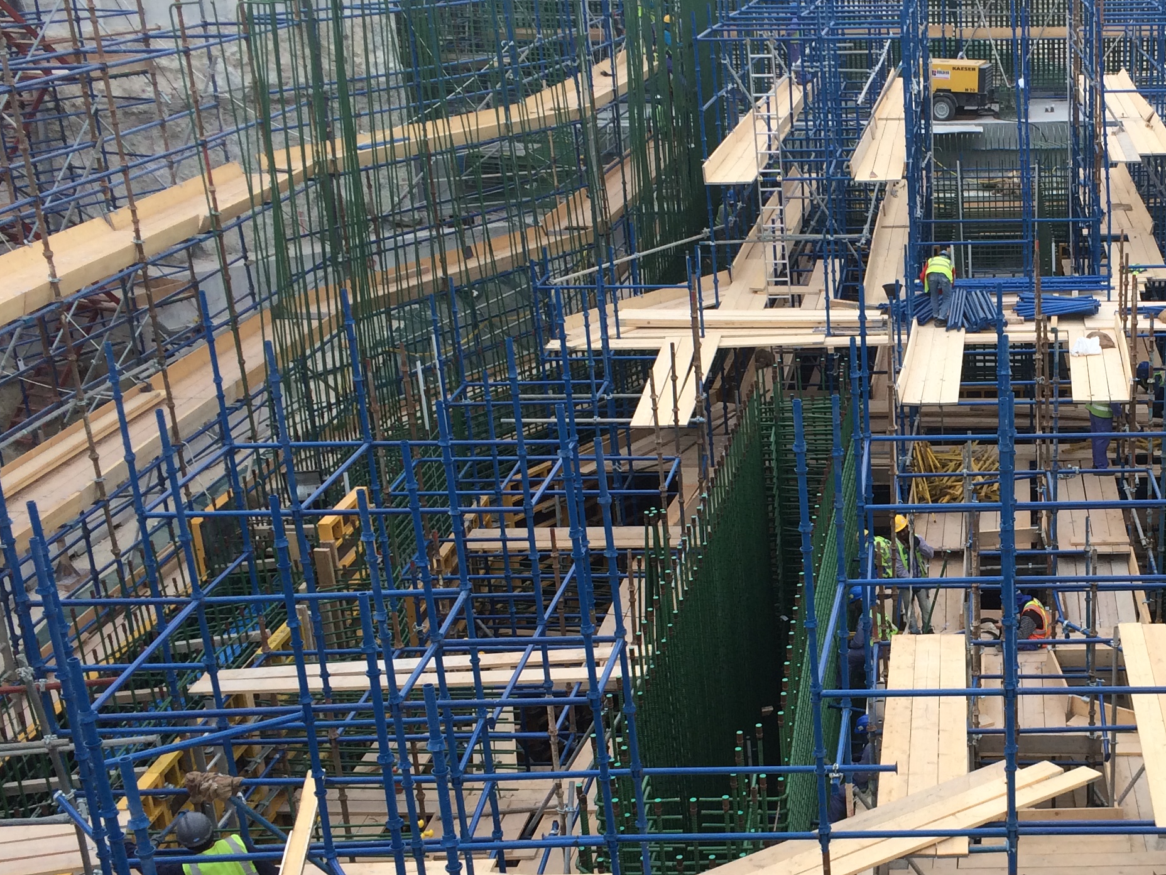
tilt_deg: -21.5
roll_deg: +1.0
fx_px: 1718
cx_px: 1007
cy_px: 546
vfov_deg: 28.5
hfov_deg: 35.7
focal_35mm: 51
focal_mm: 4.15
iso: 32
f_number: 2.2
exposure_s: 1/427
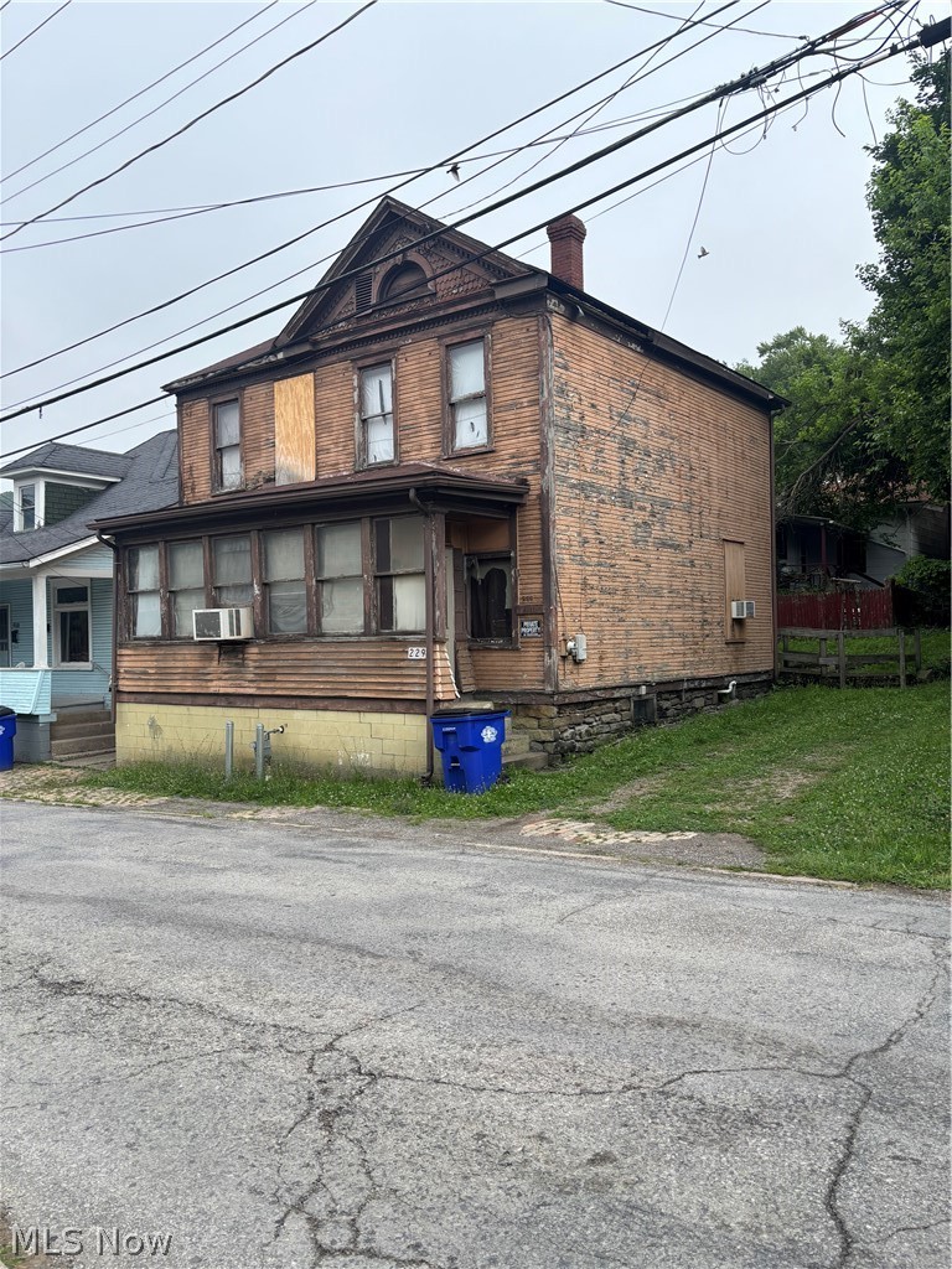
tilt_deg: -0.9
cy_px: 634
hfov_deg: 53.1
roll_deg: +0.1
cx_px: 476
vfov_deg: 67.3
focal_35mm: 26
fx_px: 953
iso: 50
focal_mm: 5.96
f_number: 1.6
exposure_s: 1/1248
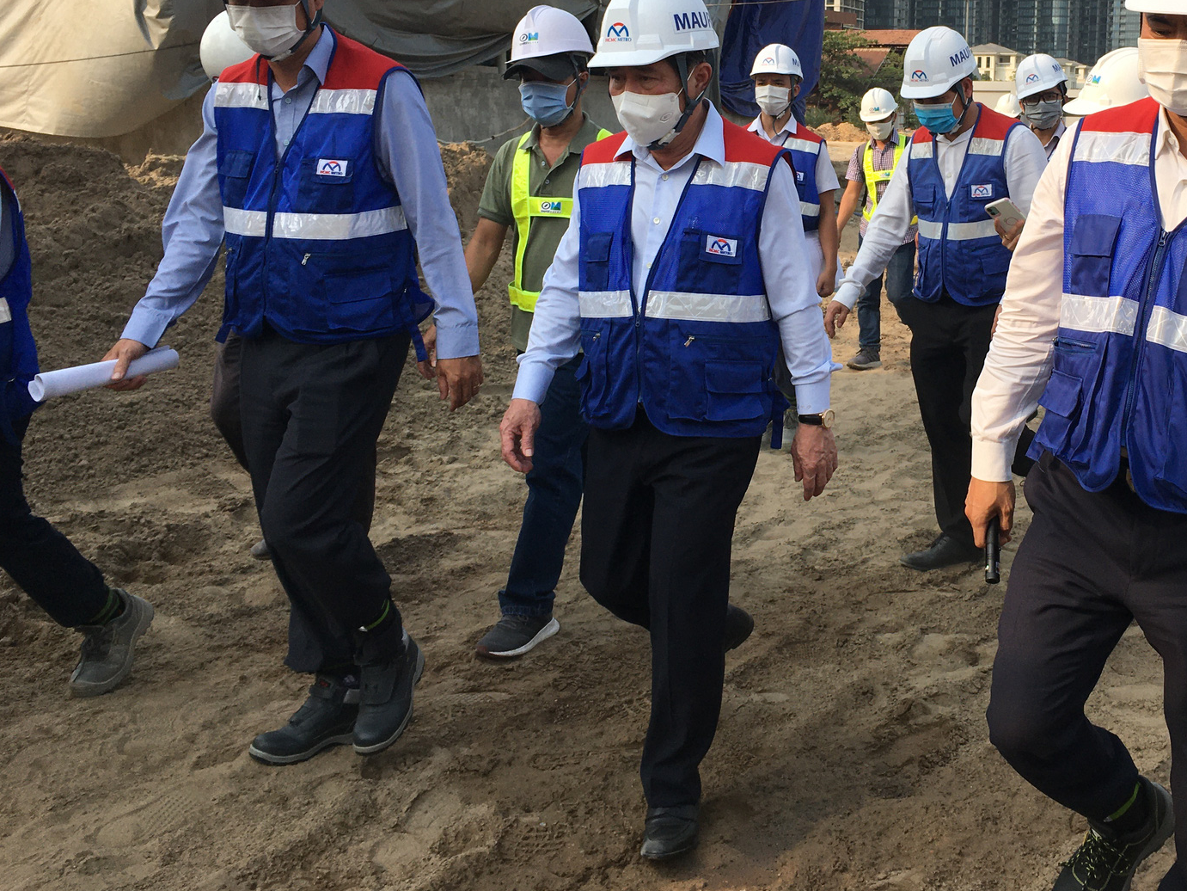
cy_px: 264
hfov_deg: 43.7
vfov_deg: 33.9
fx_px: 1440
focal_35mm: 42
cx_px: 848
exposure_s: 1/1040
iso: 25
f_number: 2.2
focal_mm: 4.15
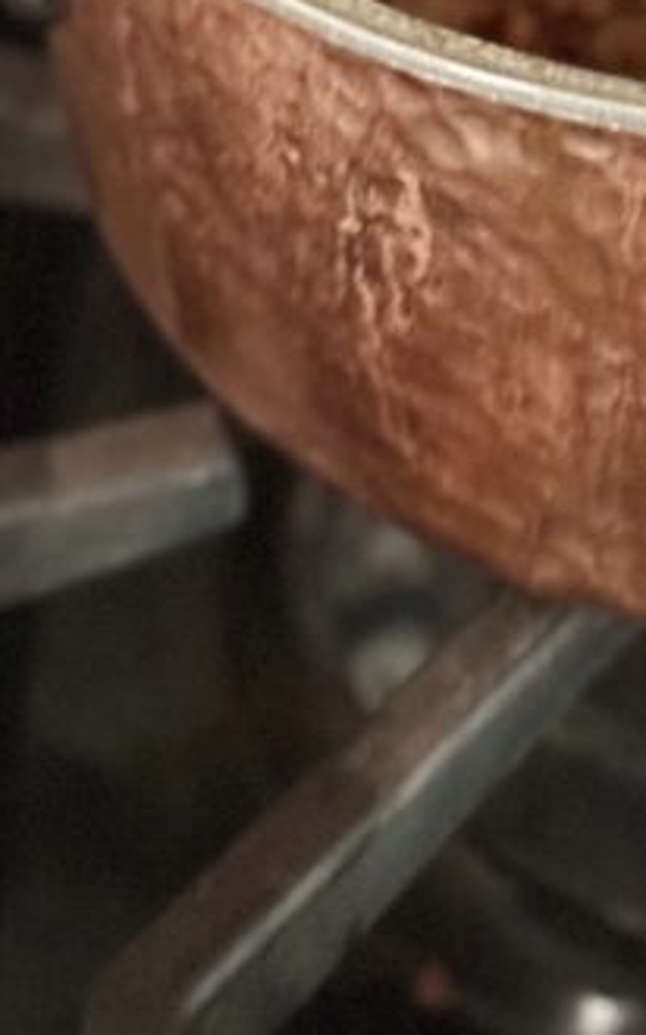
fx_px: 4455
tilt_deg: -37.1
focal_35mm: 158
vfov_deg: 12.6
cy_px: -521
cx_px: 1094
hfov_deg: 8.1
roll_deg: -2.1
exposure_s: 1/20
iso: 800
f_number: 1.78
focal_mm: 6.76
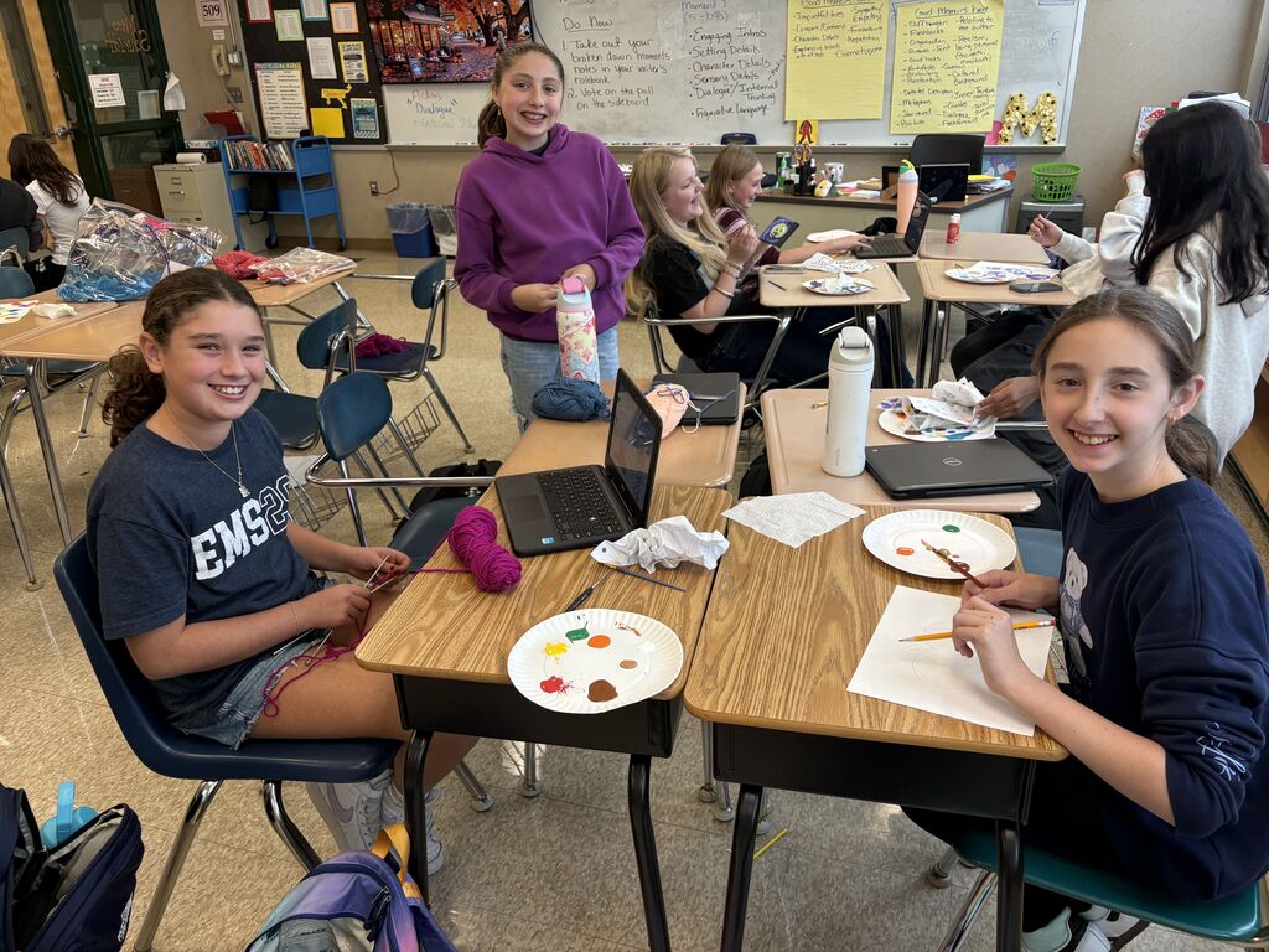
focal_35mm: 26
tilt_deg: -23.3
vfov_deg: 53.1
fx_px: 953
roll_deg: +2.3
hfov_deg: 67.3
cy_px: 476
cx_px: 634
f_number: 1.6
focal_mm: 5.96
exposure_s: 1/120
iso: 100
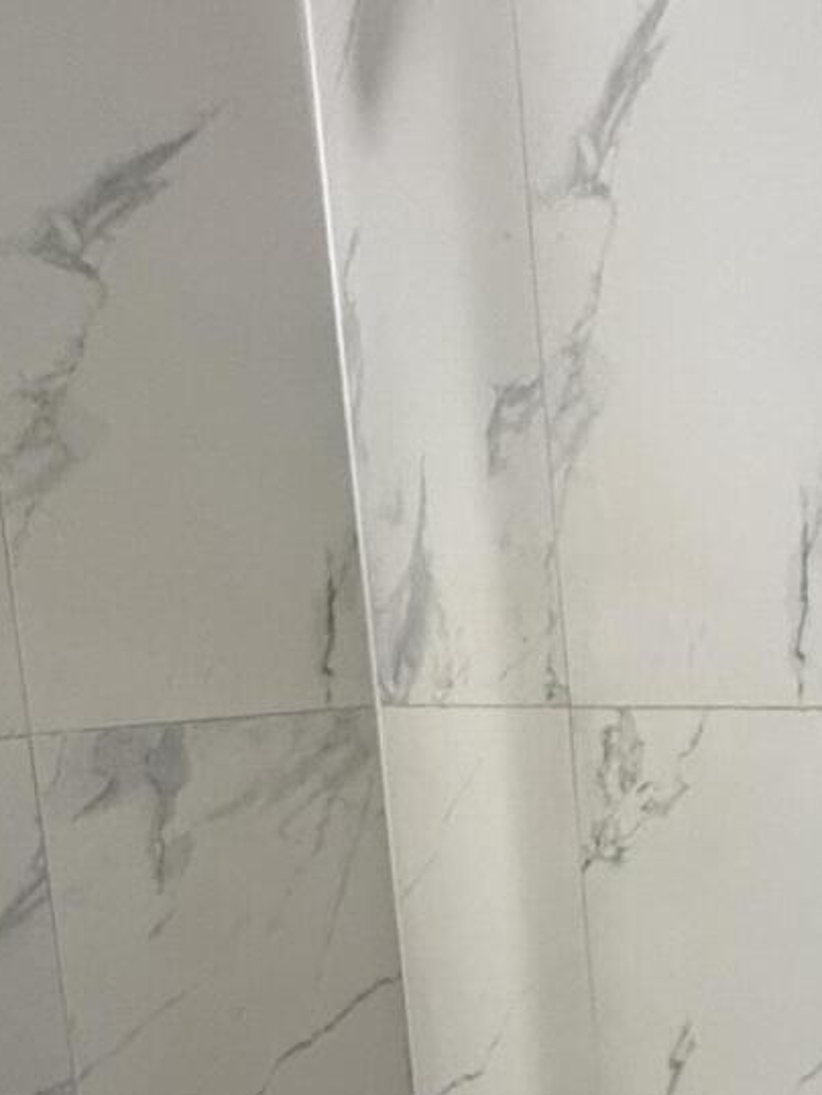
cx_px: 730
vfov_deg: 35.2
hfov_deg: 27.1
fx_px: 1645
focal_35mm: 52
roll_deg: +2.9
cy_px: 928
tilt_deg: -10.2
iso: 250
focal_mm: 2.22
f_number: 2.2
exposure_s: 1/120
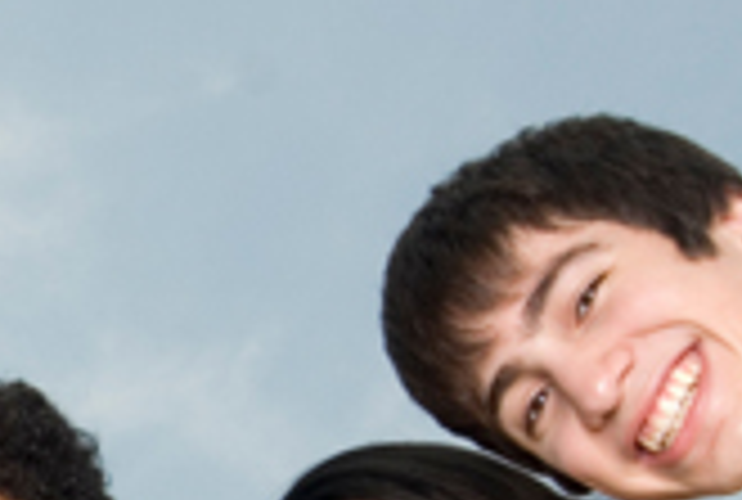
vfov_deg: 12.1
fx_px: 2253
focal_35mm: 109
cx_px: -157
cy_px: 752
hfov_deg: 17.8
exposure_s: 1/160
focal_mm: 20
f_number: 8
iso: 100
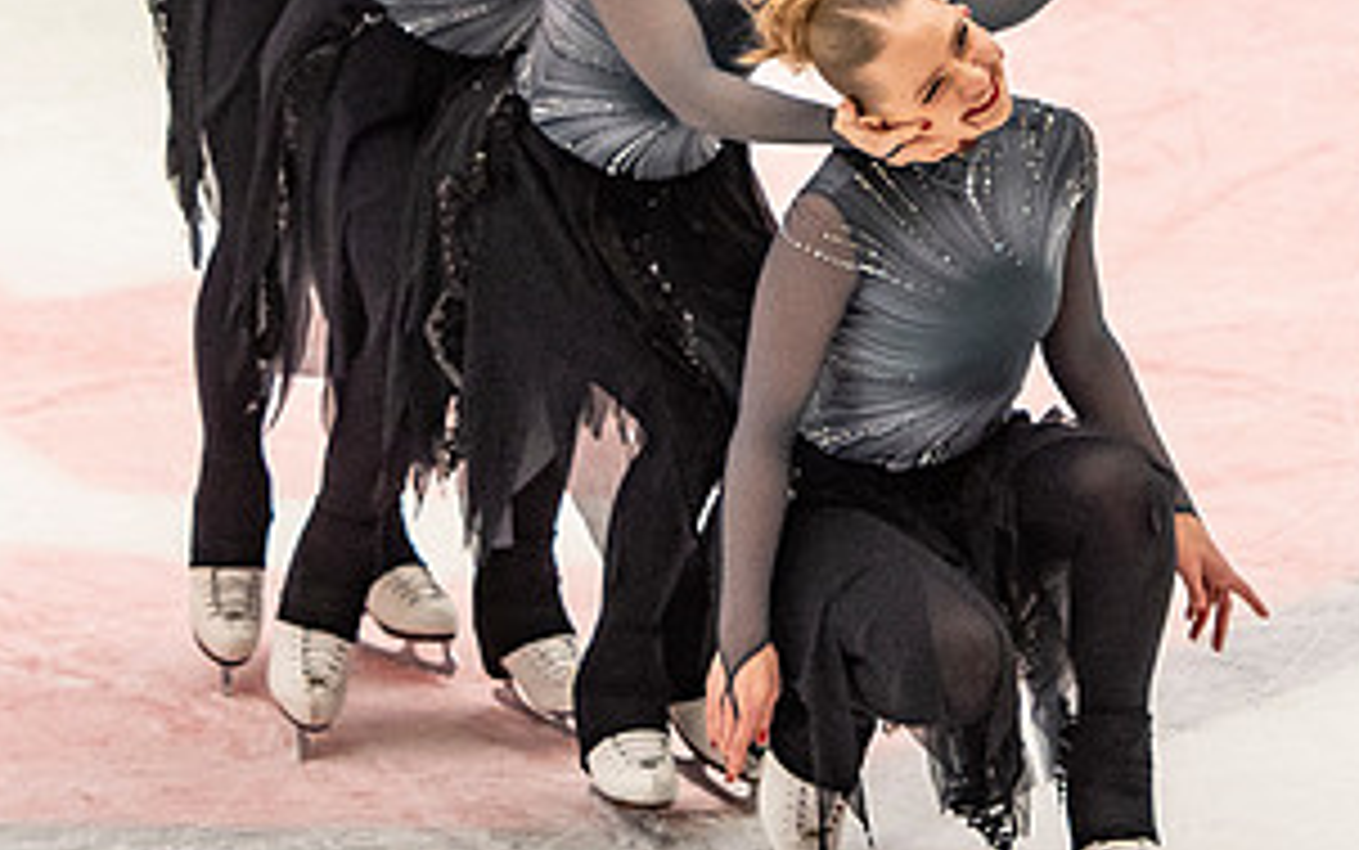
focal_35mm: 494
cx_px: 640
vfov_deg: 2.7
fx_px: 18303
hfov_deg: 4.3
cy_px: 81
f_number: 4
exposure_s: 1/500
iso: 900
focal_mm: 122
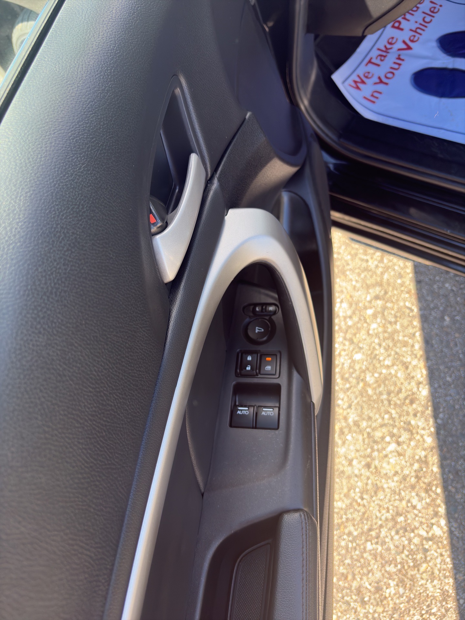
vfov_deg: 67.3
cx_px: 232
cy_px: 310
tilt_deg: -57.8
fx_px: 466
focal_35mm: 26
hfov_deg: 53.1
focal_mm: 5.96
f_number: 1.6
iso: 50
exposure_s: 1/282
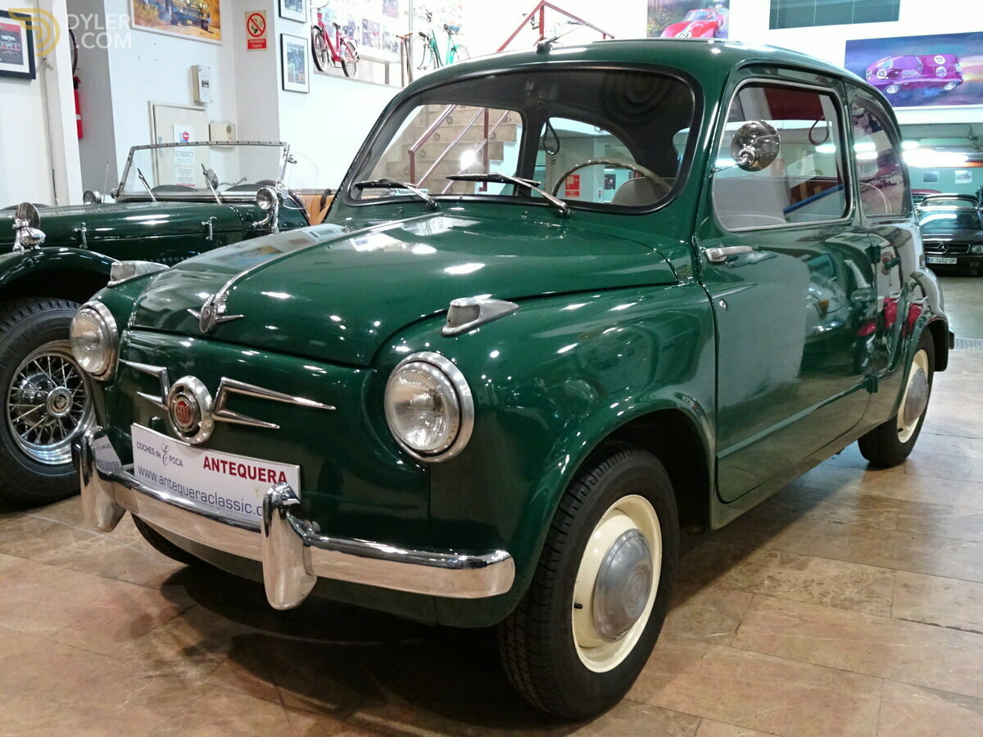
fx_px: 909
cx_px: 492
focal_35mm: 32
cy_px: 368
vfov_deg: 44.2
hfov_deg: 56.8
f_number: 4
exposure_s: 1/15
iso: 800
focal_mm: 5.43
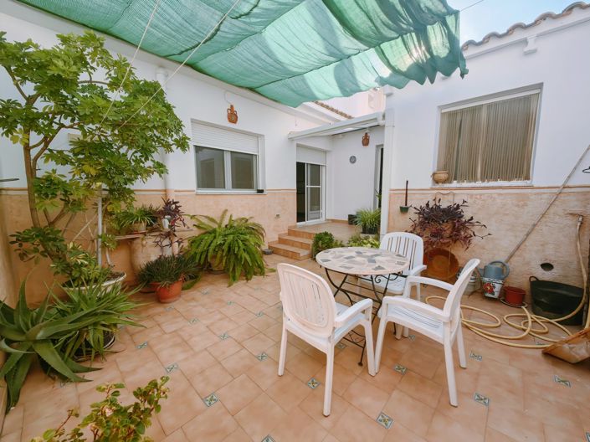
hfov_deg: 106.2
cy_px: 221
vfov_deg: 89.9
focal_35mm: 13
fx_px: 221
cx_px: 295
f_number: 2.2
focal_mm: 1.76
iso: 50
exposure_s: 1/1282
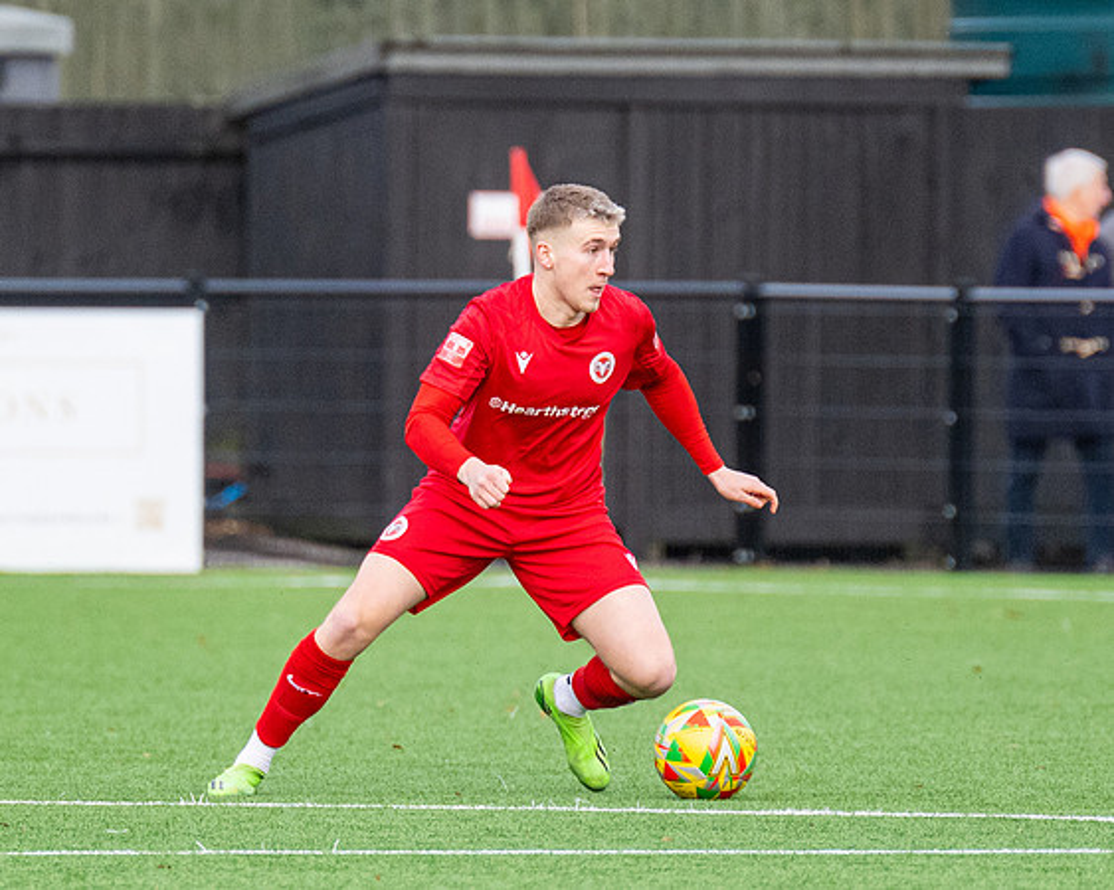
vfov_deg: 1.7
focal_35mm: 918
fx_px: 30253
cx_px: 339
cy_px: 364
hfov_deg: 2.1
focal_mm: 280
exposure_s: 1/1600
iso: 800
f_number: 4
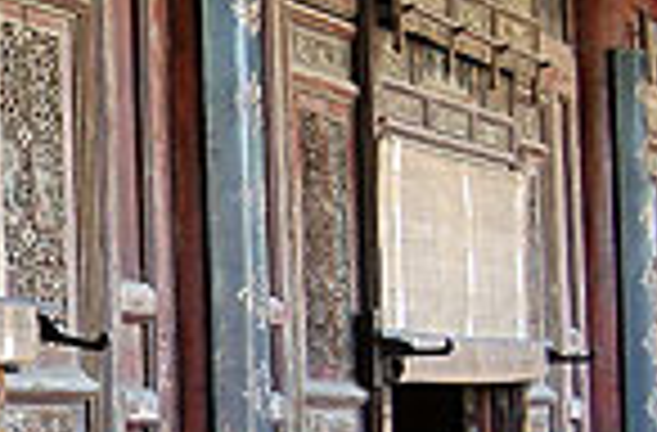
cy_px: 414
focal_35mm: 102
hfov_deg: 19.1
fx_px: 1854
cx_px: -99
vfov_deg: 13.1
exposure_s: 1/50
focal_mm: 22
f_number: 3.8
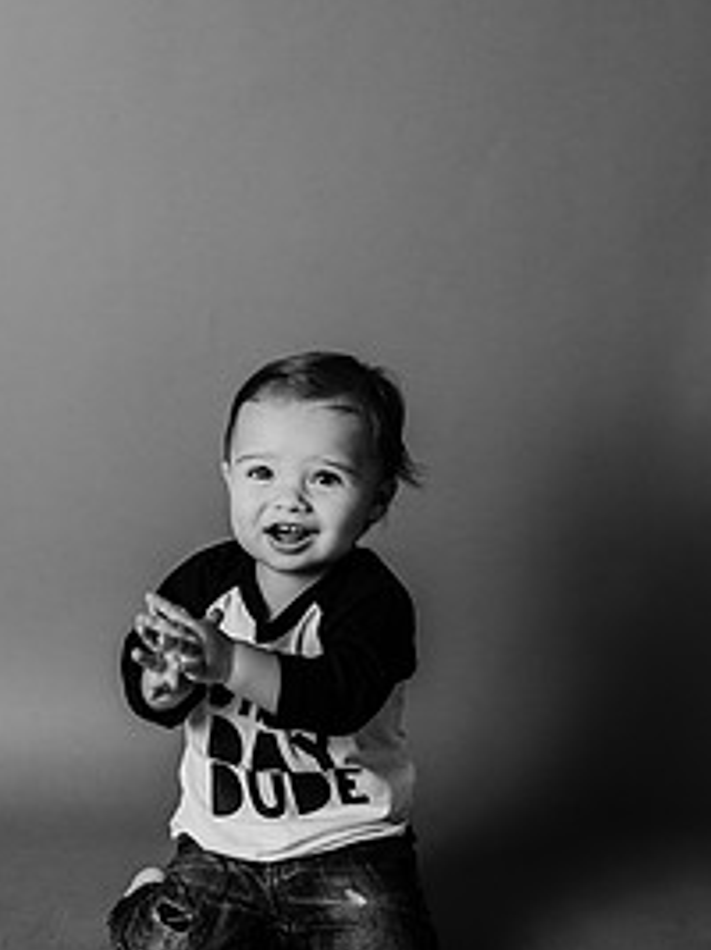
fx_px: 2220
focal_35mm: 81
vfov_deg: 24.1
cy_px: 402
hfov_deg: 18.2
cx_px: 288
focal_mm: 50
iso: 100
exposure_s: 1/160
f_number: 2.2
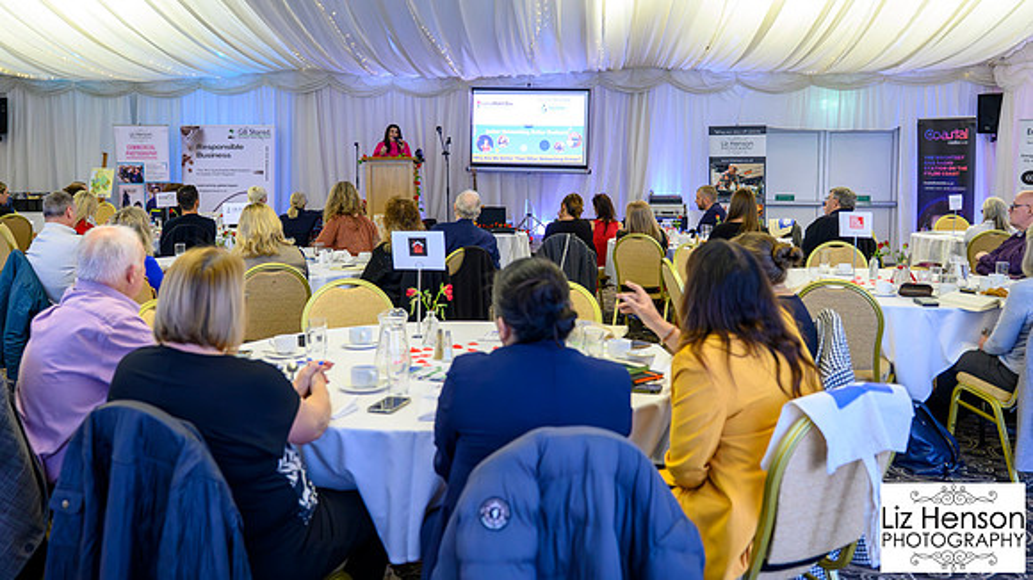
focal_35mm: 34
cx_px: 516
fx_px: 918
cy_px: 237
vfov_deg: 35.0
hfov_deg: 58.8
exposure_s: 1/100
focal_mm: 32
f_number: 3.5
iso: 8000
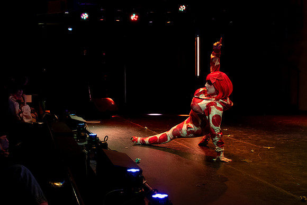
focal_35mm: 40
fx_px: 345
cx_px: 93
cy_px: 84
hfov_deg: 47.0
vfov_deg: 32.9
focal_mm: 24
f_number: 4
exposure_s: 1/200
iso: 4000
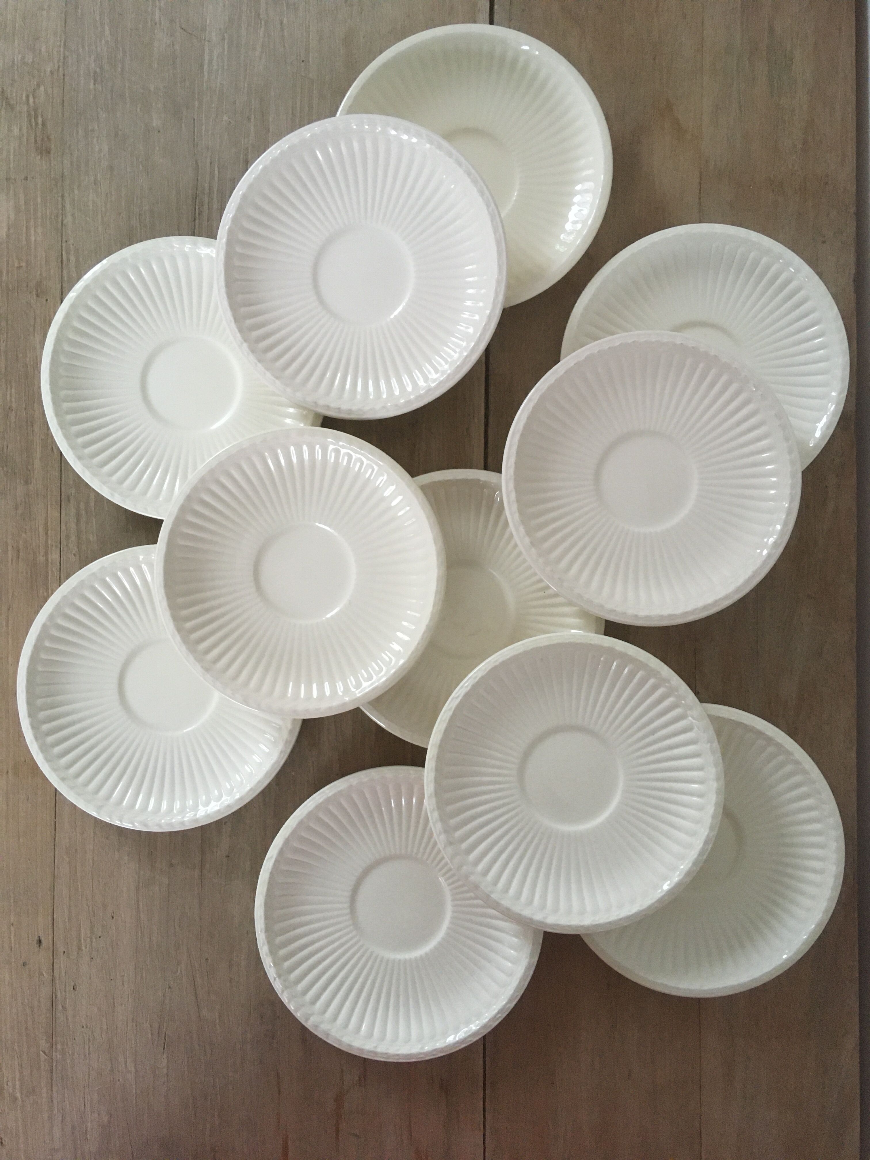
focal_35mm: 29
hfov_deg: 48.2
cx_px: 435
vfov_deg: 61.7
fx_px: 972
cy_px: 580
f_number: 2.2
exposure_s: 1/33
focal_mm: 4.15
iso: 200
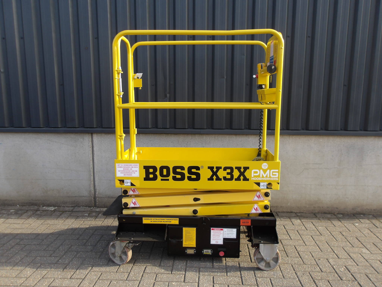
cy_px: 144
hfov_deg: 65.3
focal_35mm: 27
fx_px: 298
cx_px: 191
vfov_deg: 51.4
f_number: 3
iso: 100
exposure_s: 1/215
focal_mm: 4.9
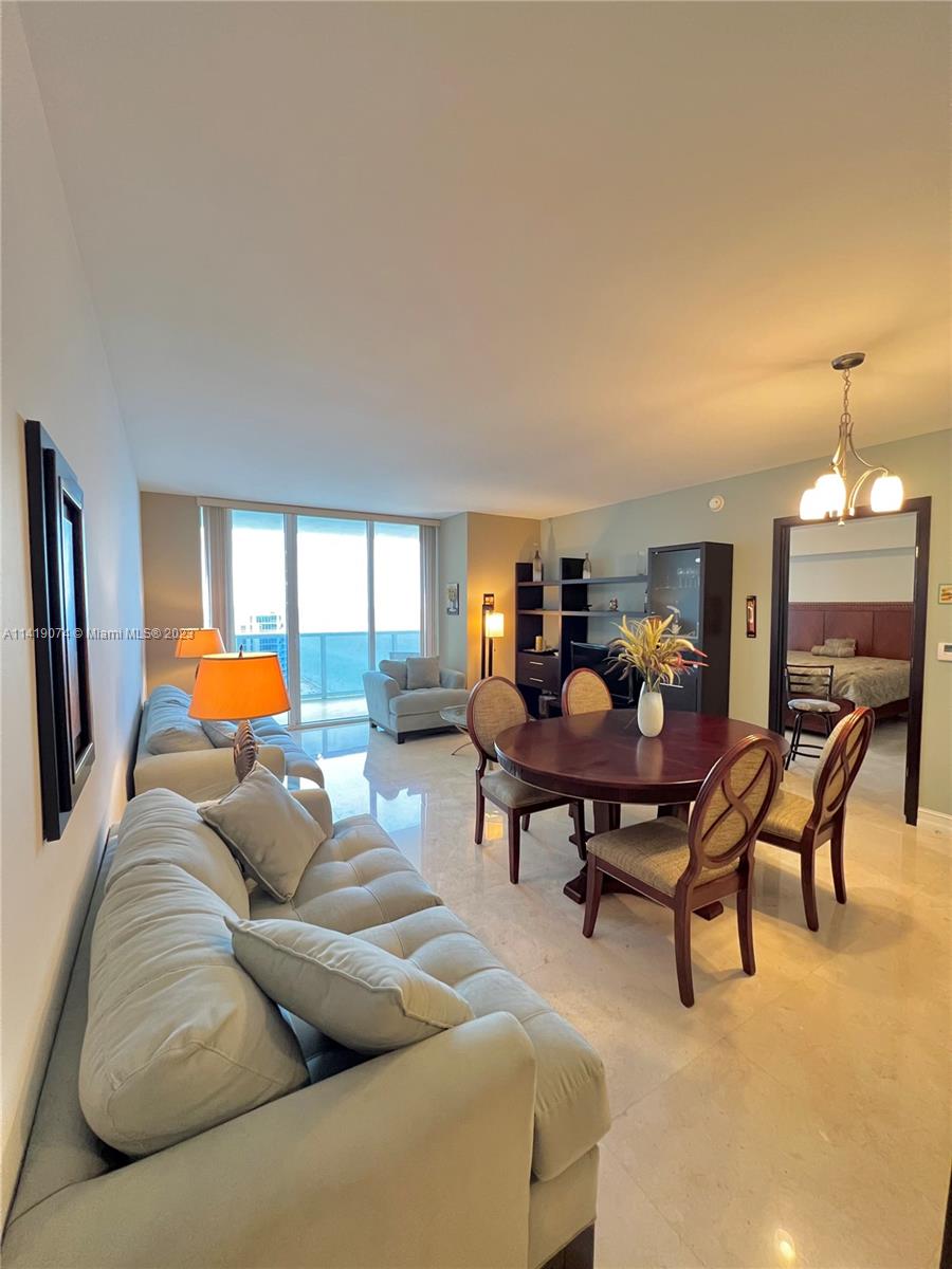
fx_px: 477
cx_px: 476
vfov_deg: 106.2
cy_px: 634
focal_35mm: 13
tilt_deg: -3.5
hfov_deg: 89.9
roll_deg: -0.1
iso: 500
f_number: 1.8
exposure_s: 1/60
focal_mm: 1.57
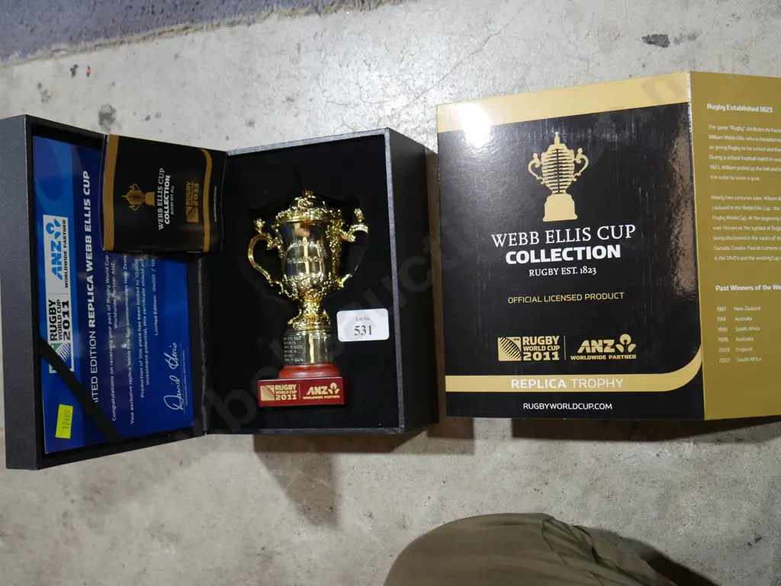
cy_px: 293
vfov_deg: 36.0
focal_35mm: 40
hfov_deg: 46.8
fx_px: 903
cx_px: 390
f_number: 4.4
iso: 400
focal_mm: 20
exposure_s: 1/60
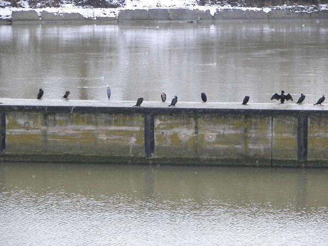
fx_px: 1810
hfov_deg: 10.4
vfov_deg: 7.8
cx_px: 164
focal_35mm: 191
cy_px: 123
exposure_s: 1/160
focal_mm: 31.6
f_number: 3.6
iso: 50
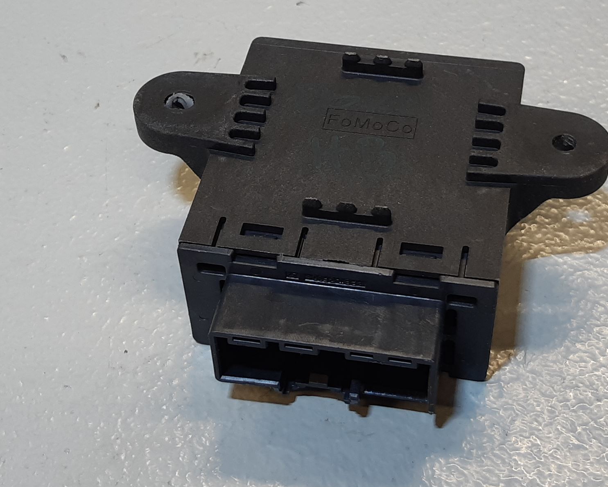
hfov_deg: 51.4
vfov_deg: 42.2
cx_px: 341
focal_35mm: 35
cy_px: 227
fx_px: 630
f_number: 1.7
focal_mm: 3.93
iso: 40
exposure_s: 1/50
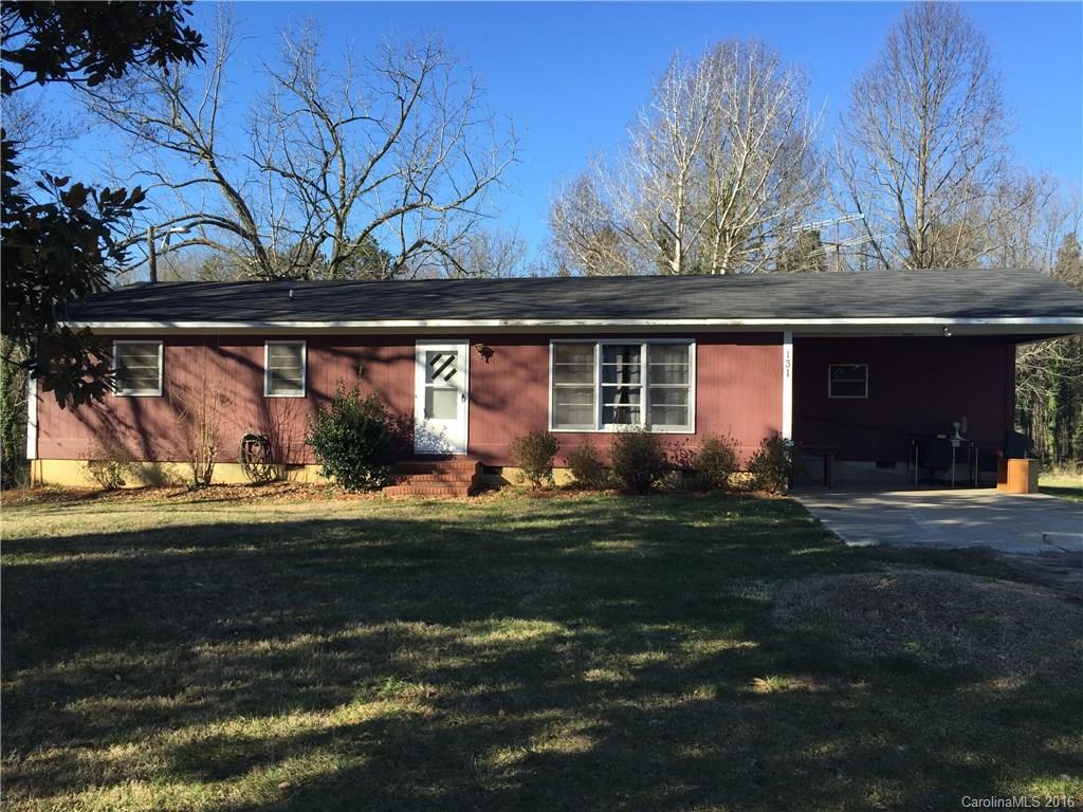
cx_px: 542
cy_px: 406
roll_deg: -1.6
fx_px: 907
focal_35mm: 29
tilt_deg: +0.1
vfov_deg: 48.2
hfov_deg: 61.7
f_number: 2.2
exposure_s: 1/807
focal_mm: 4.15
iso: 32
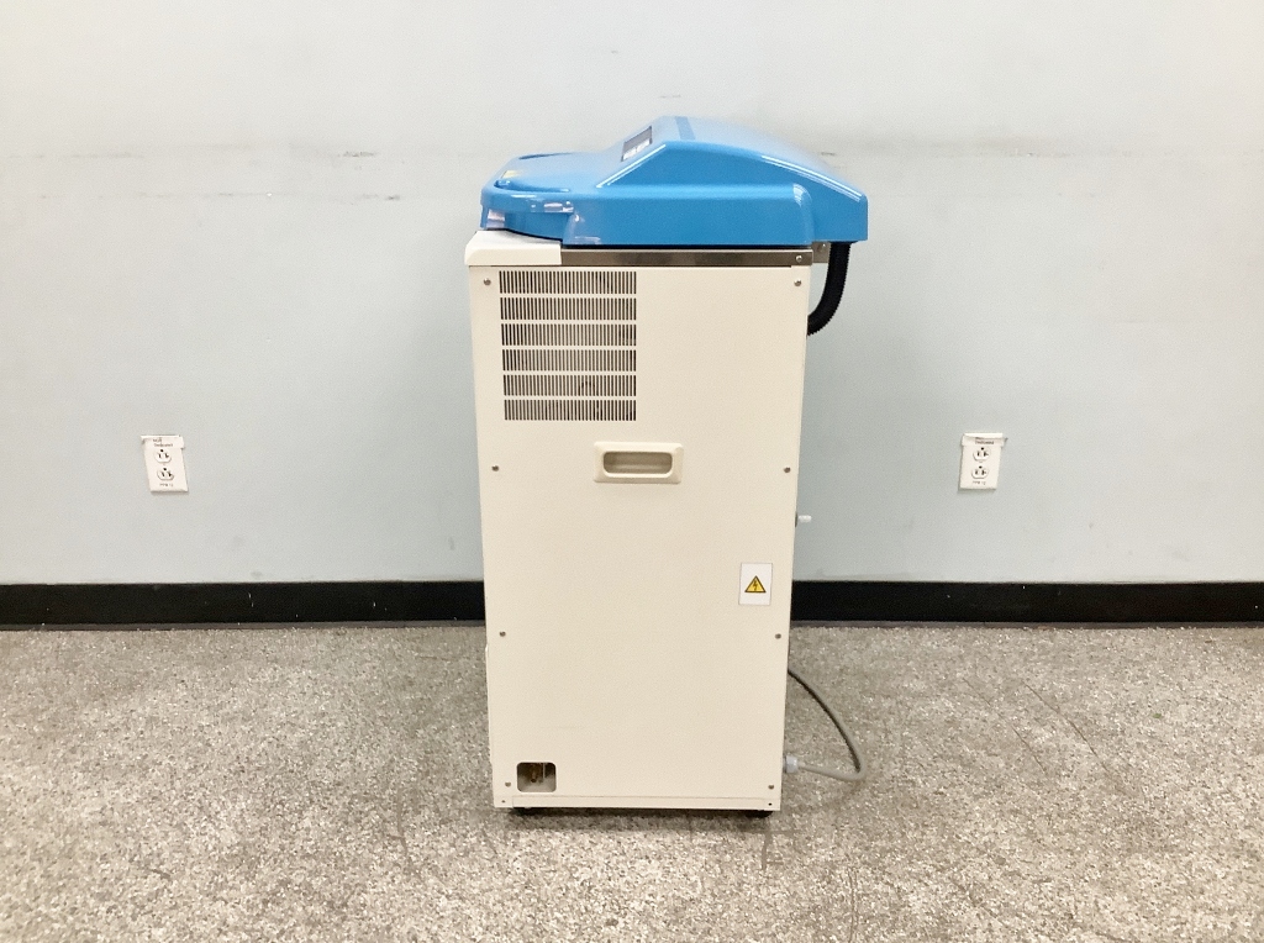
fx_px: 1130
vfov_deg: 45.3
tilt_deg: -22.4
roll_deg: +1.0
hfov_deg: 58.4
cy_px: 472
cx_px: 632
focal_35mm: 31
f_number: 2.4
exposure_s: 1/60
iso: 200
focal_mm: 3.3
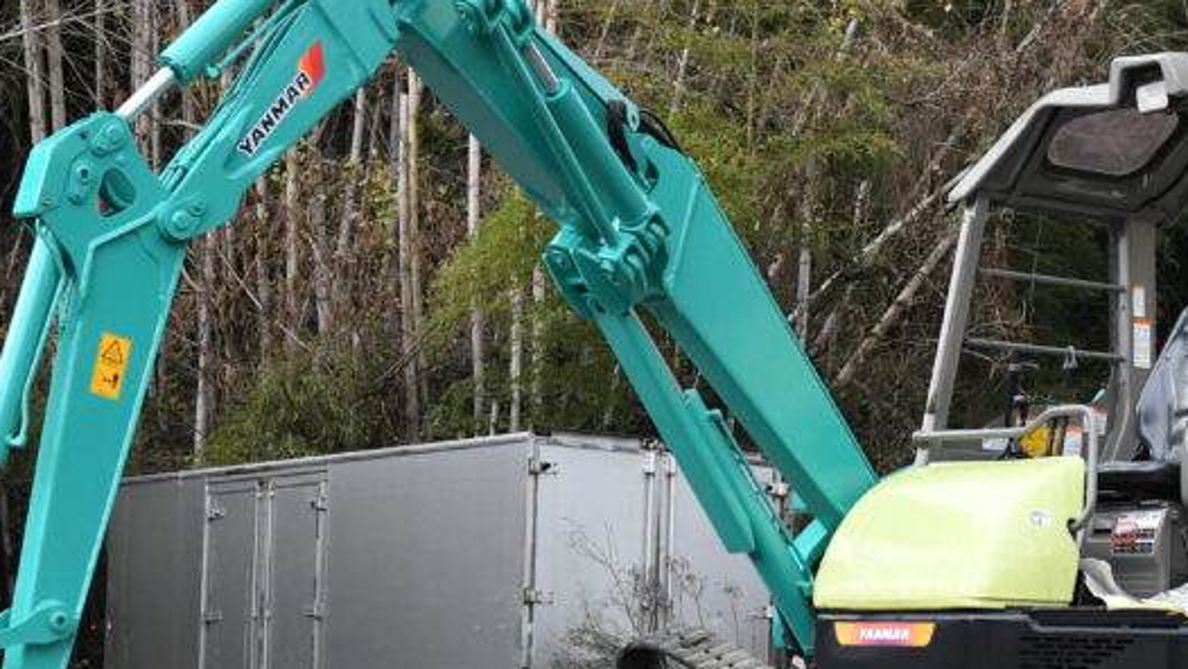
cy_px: 295
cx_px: 657
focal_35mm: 107
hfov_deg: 20.0
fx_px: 3372
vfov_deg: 11.3
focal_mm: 35
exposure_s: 1/1000
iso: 2000
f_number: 4
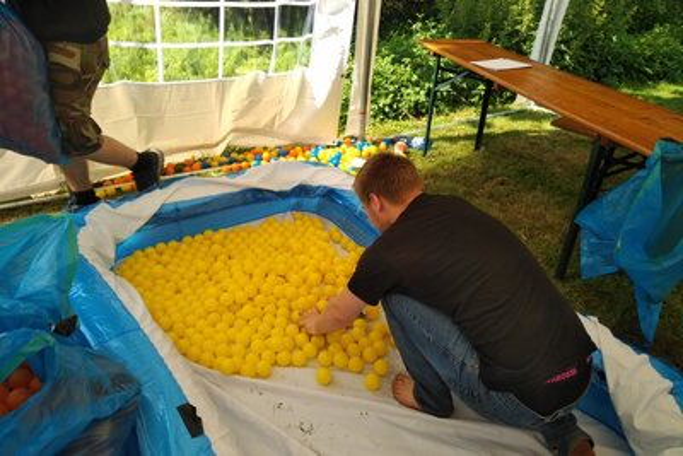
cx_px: 342
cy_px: 228
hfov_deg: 71.5
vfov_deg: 51.3
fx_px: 474
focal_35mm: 25
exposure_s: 1/457
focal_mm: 4.52
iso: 100
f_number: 2
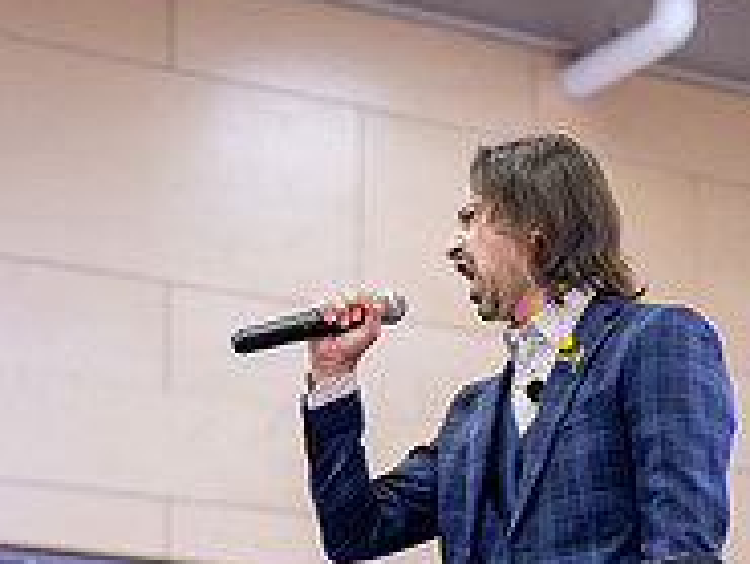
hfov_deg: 16.8
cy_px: 674
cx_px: 284
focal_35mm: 117
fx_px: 2537
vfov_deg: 12.4
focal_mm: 50
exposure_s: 1/1000
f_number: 2
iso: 3200
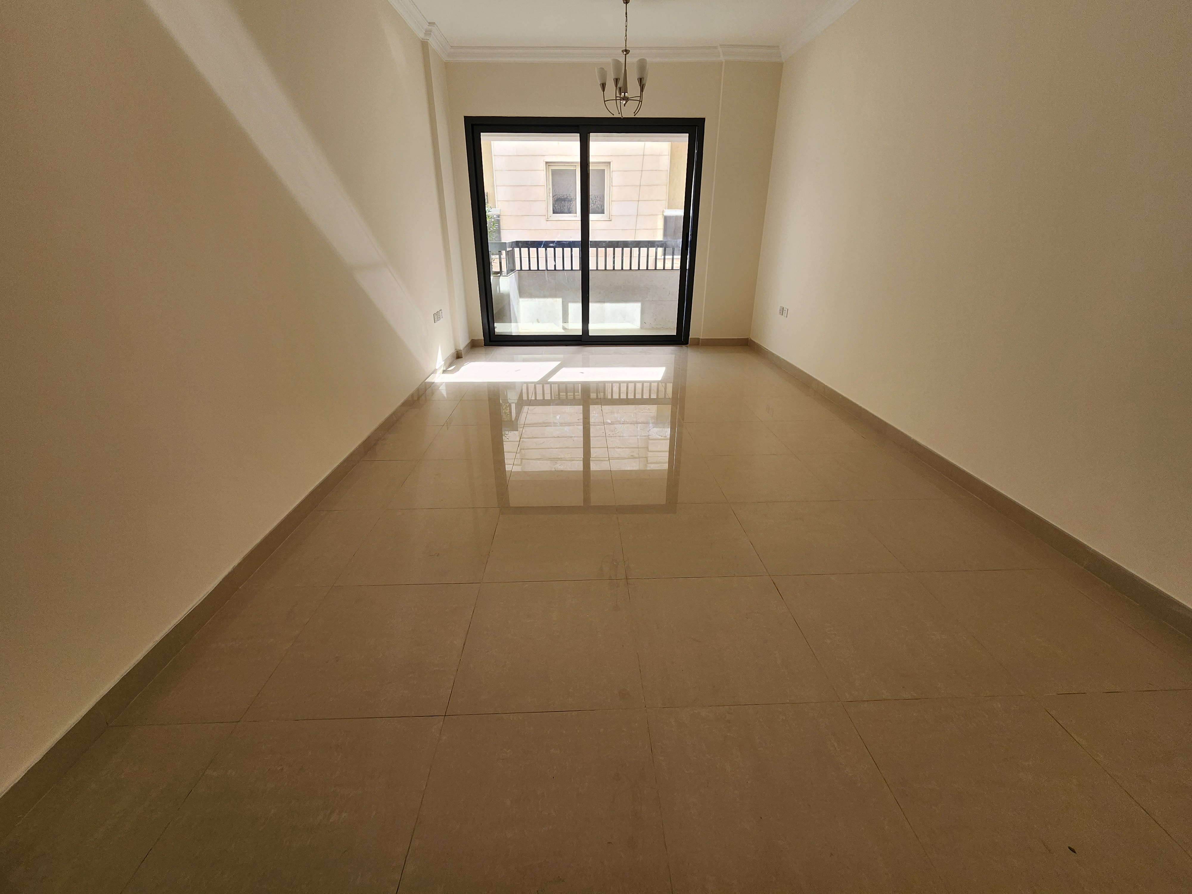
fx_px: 448
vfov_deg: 89.9
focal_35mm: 13
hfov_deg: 106.2
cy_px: 447
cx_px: 596
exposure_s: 1/111
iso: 50
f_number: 2.2
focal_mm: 2.2
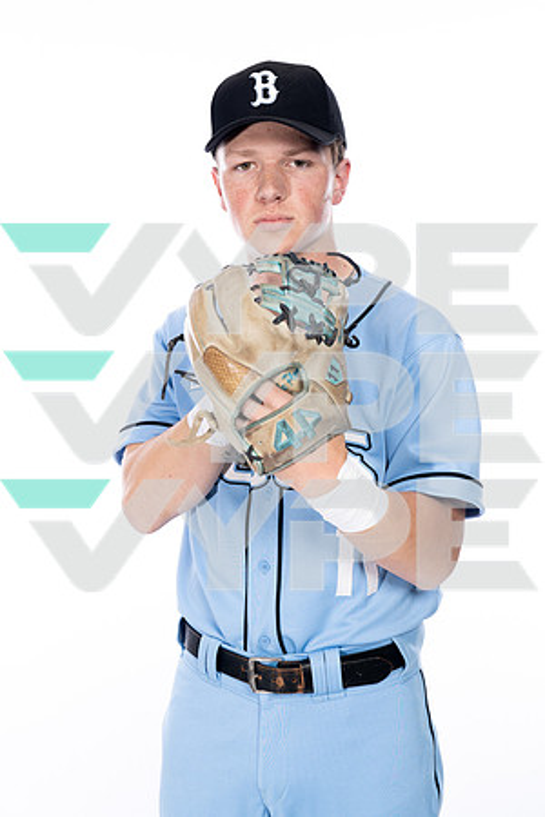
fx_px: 1226
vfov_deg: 36.9
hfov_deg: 25.1
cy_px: 408
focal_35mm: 54
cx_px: 272
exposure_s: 1/250
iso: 400
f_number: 5.6
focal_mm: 54
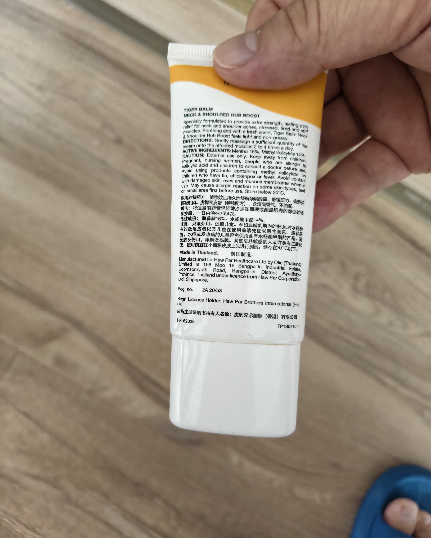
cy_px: 280
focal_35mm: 24
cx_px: 215
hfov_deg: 58.8
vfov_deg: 70.3
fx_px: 383
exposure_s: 1/100
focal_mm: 5.56
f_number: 1.88
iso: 1730
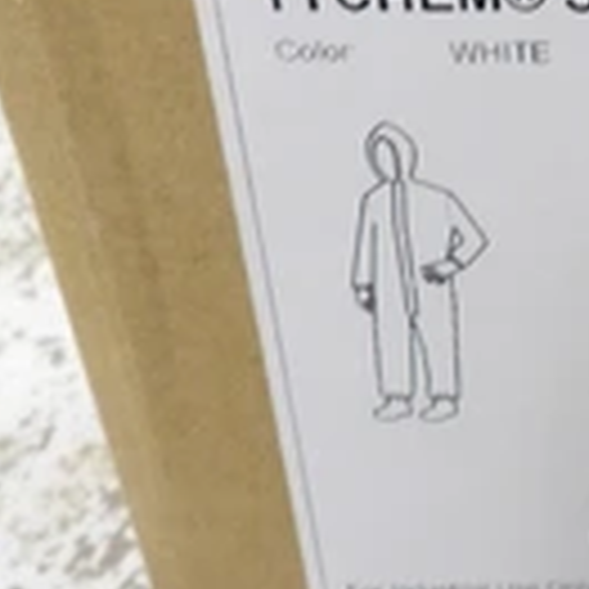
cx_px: 751
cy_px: 171
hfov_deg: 23.6
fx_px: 1251
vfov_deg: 26.3
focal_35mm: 65
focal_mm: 4.3
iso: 200
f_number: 3.2
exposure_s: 1/19
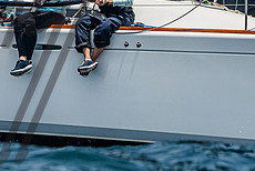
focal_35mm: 1056
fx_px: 7489
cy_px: 86
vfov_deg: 1.3
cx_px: 73
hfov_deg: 2.0
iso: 400
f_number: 6.3
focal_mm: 300
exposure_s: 1/5000
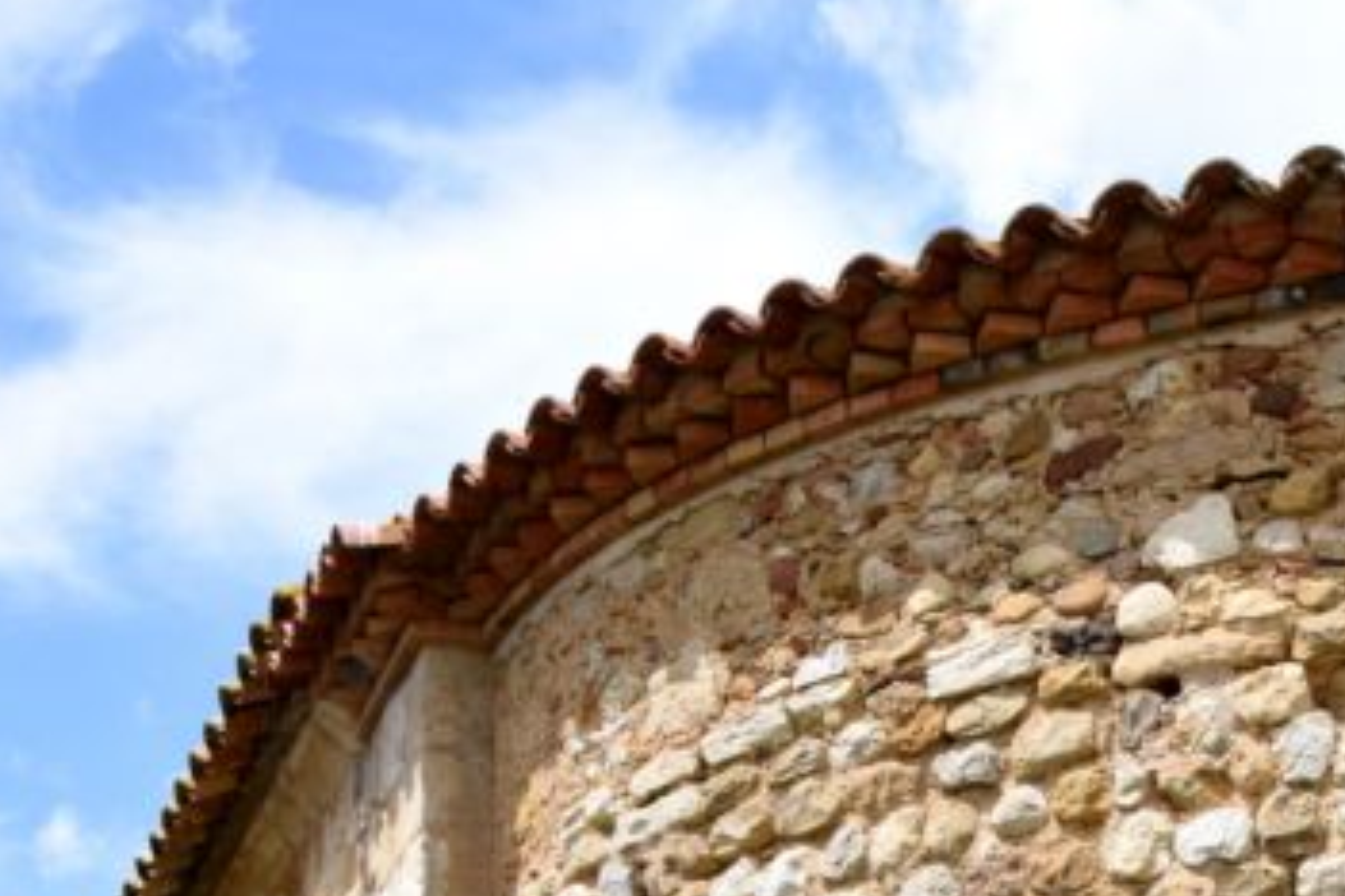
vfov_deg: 12.5
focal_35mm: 105
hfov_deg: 19.1
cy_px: 1271
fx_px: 3923
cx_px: 1245
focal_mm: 24
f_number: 13
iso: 500
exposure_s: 1/640
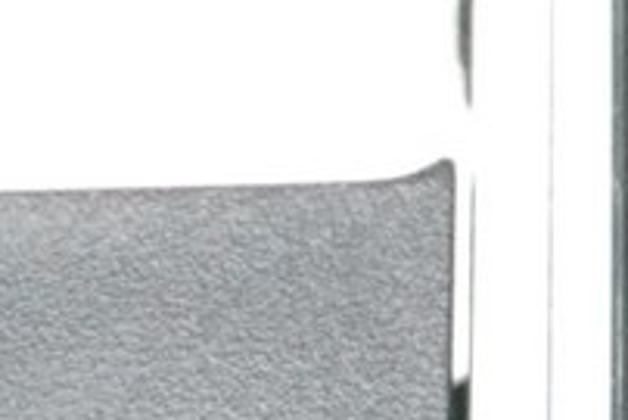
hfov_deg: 5.4
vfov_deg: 3.6
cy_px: 997
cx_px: -255
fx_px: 6633
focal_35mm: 380
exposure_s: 1/250
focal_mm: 50
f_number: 5.6
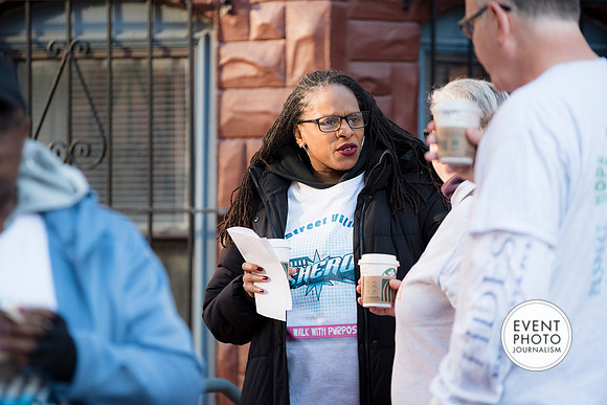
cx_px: 304
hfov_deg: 11.1
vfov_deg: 7.4
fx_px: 3120
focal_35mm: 185
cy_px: 202
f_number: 4
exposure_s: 1/200
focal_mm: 185
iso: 450
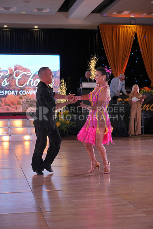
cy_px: 114
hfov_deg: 20.9
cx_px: 76
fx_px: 414
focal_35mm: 65
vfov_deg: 31.0
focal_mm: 65
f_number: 4
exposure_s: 1/400
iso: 1250
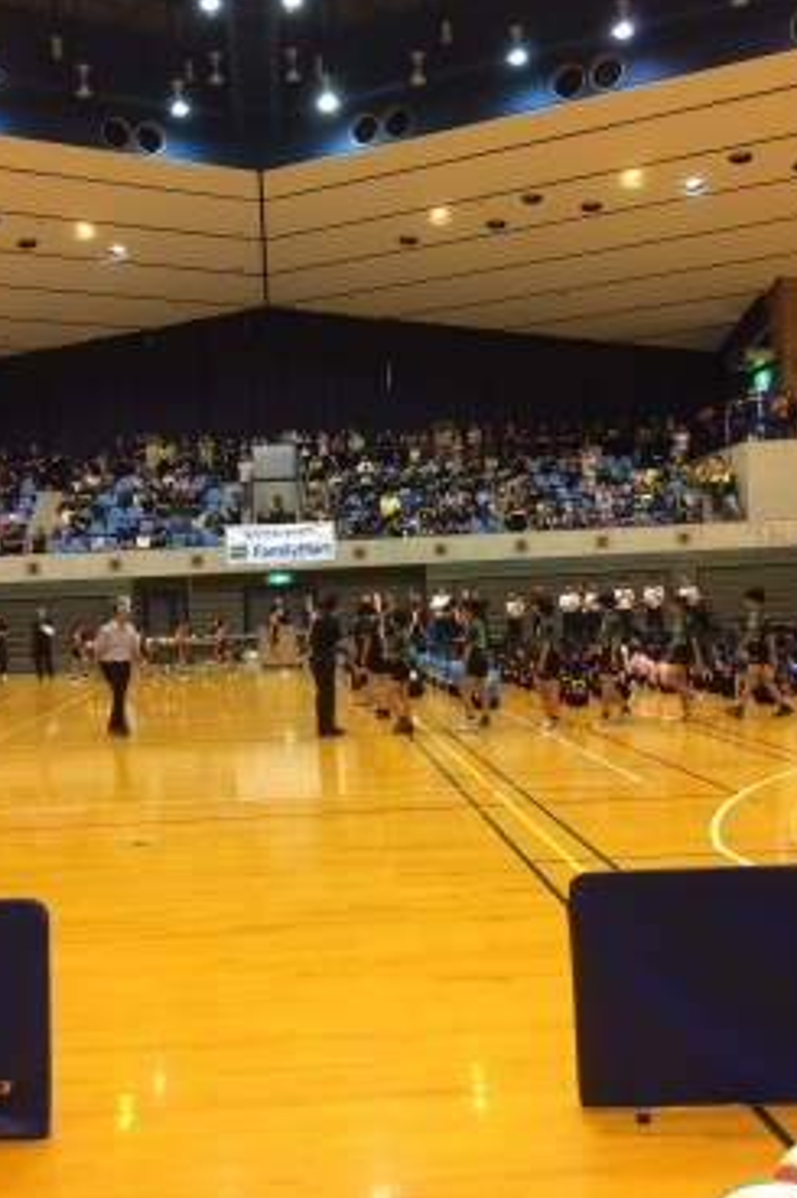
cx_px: 303
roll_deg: +2.8
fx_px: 1363
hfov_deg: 32.5
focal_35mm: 41
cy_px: 597
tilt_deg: -0.2
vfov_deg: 47.4
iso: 100
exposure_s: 1/33
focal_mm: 4.15
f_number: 2.2
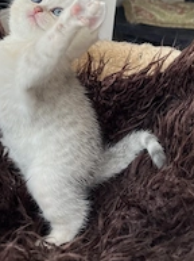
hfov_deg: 26.8
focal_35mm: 54
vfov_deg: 34.0
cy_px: 35
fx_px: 405
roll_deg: -4.7
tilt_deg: -15.0
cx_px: 61
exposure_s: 1/121
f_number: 1.6
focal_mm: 5.1
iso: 64
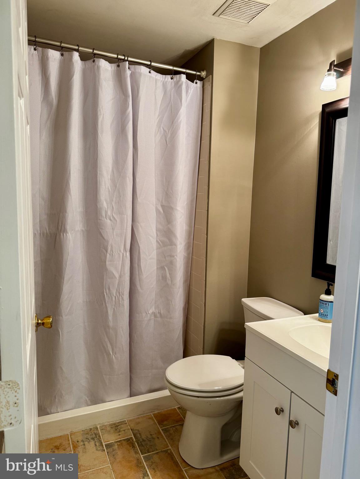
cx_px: 180
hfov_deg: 56.8
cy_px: 240
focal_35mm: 24
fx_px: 333
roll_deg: -0.3
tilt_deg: -7.1
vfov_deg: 71.6
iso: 125
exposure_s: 1/60
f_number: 1.78
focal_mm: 6.76
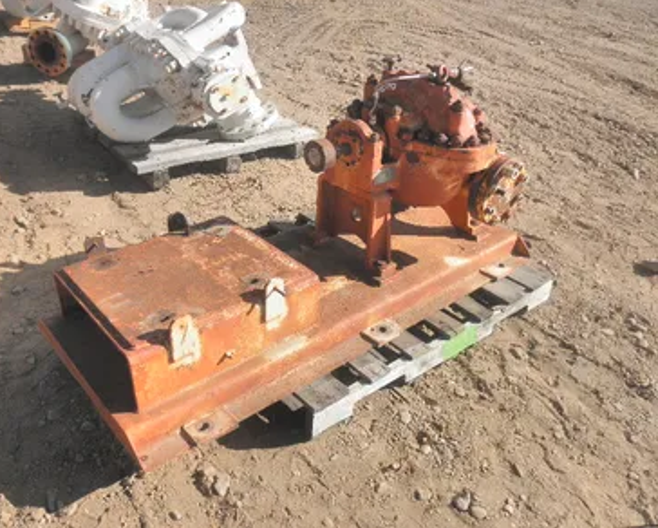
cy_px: 266
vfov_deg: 48.6
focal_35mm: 30
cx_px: 298
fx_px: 585
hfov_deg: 58.6
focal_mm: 5
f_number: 8.5
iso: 64
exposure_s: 1/125
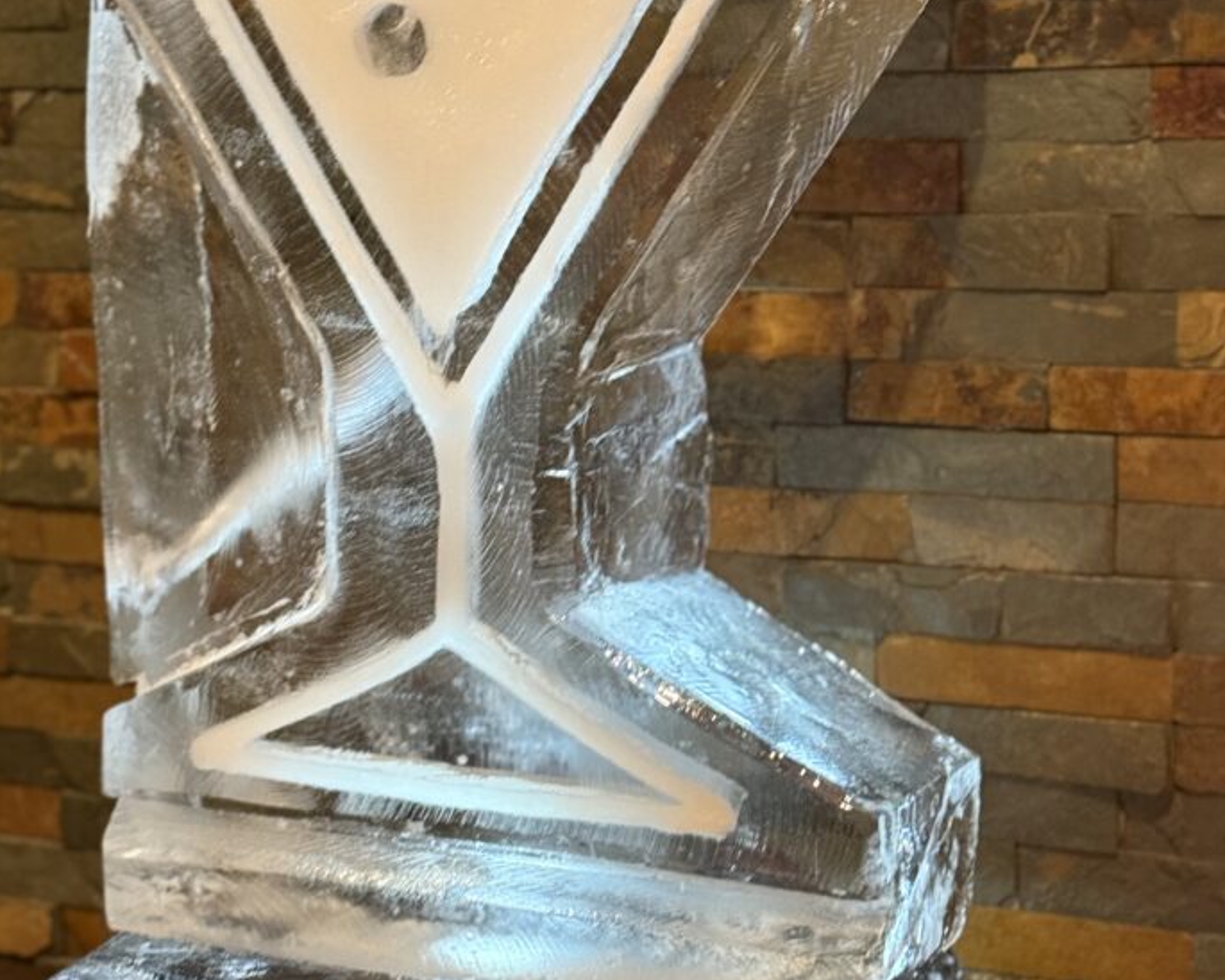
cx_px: 540
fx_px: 2538
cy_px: 395
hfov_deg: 27.1
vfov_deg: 21.8
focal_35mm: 70
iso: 500
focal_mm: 6.76
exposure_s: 1/40
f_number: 1.78
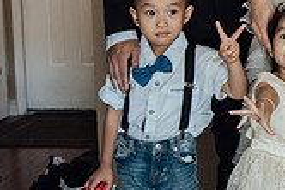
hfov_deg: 15.0
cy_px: -52
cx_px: 484
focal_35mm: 122
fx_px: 967
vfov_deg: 11.0
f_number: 5
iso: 1250
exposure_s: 1/60
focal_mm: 35
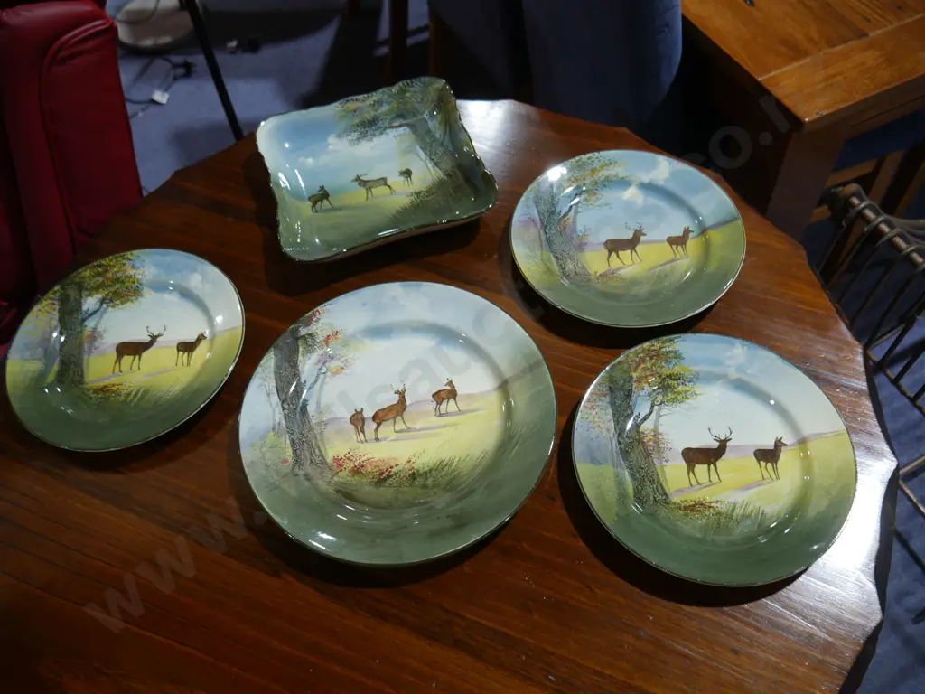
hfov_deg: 63.4
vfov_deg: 49.7
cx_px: 462
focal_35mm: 28
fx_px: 748
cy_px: 347
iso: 250
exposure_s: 1/60
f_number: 3.5
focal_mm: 14
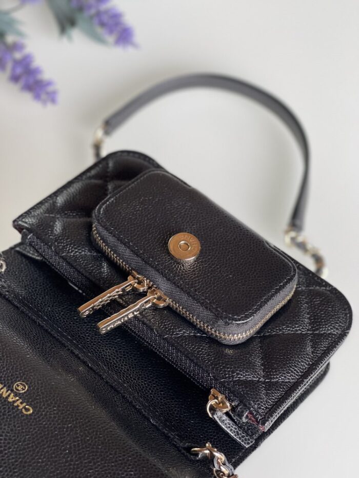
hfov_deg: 22.9
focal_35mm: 64
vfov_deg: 30.3
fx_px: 885
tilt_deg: -64.4
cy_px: 239
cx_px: 180
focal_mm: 7.5
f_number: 2.2
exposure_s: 1/121
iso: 125
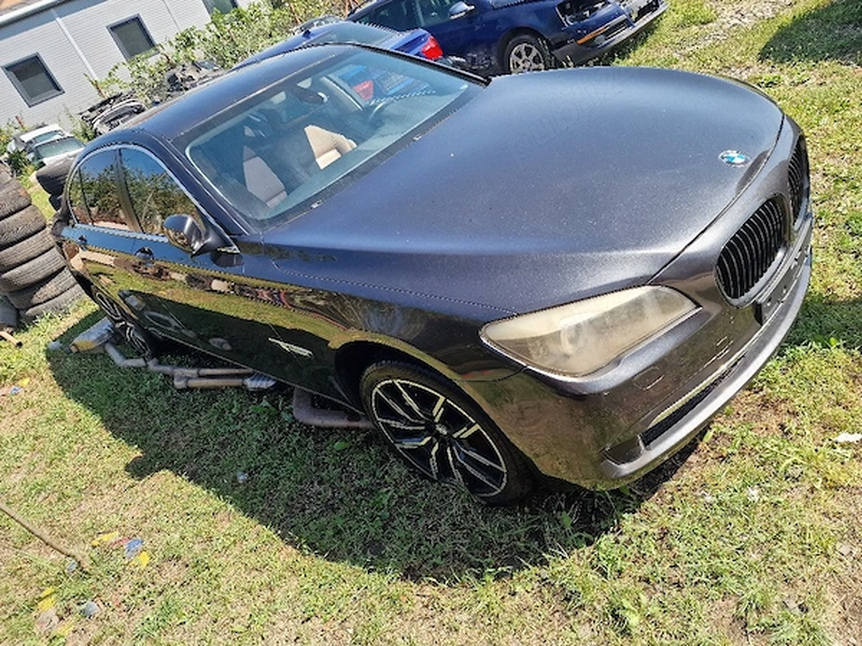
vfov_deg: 58.9
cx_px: 431
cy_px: 323
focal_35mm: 23
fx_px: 573
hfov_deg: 73.9
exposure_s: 1/370
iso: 50
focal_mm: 6.4
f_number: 1.8
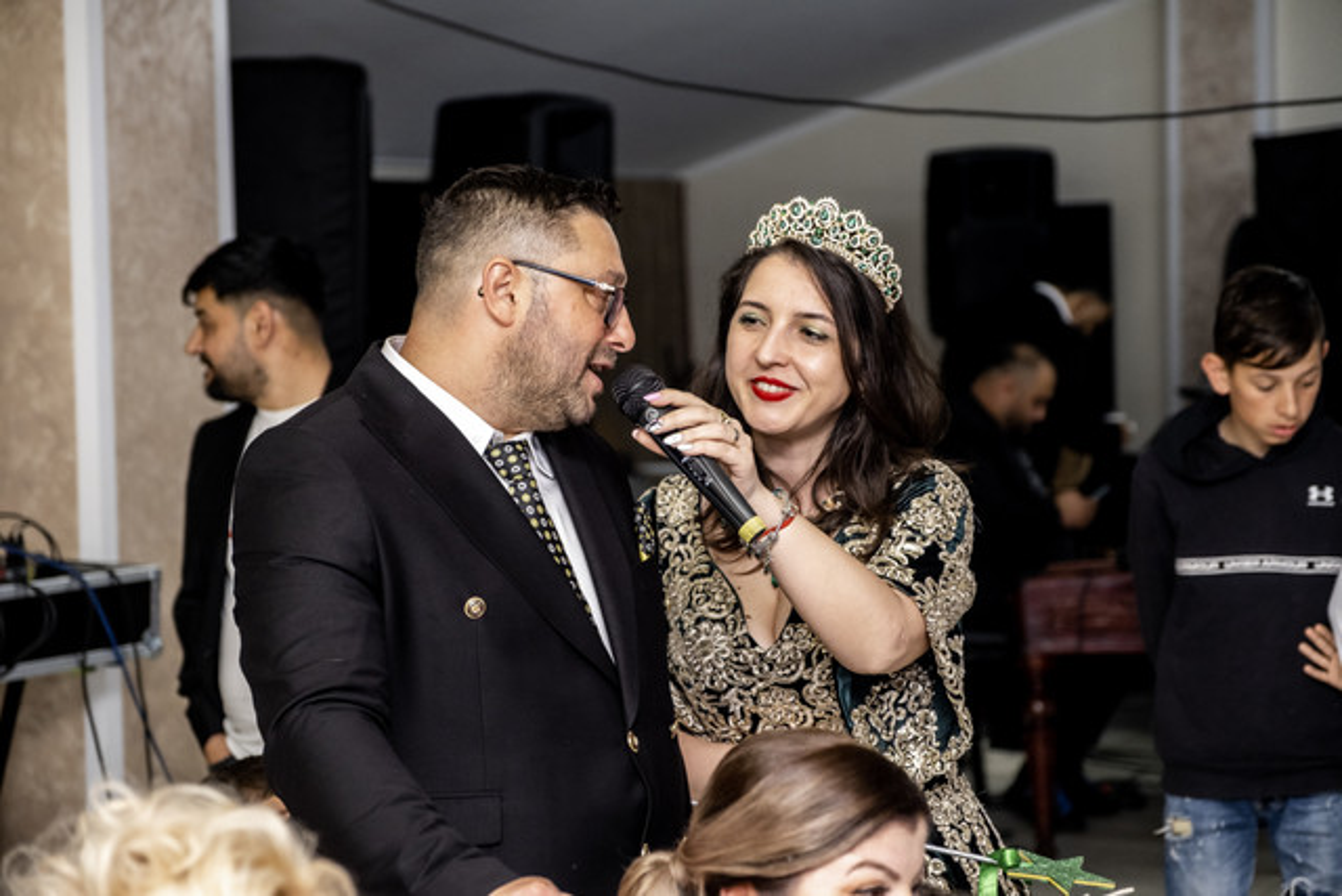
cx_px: 671
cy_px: 448
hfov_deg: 24.5
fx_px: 3095
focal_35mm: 83
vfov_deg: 16.5
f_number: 2.8
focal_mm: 55
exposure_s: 1/160
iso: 1250
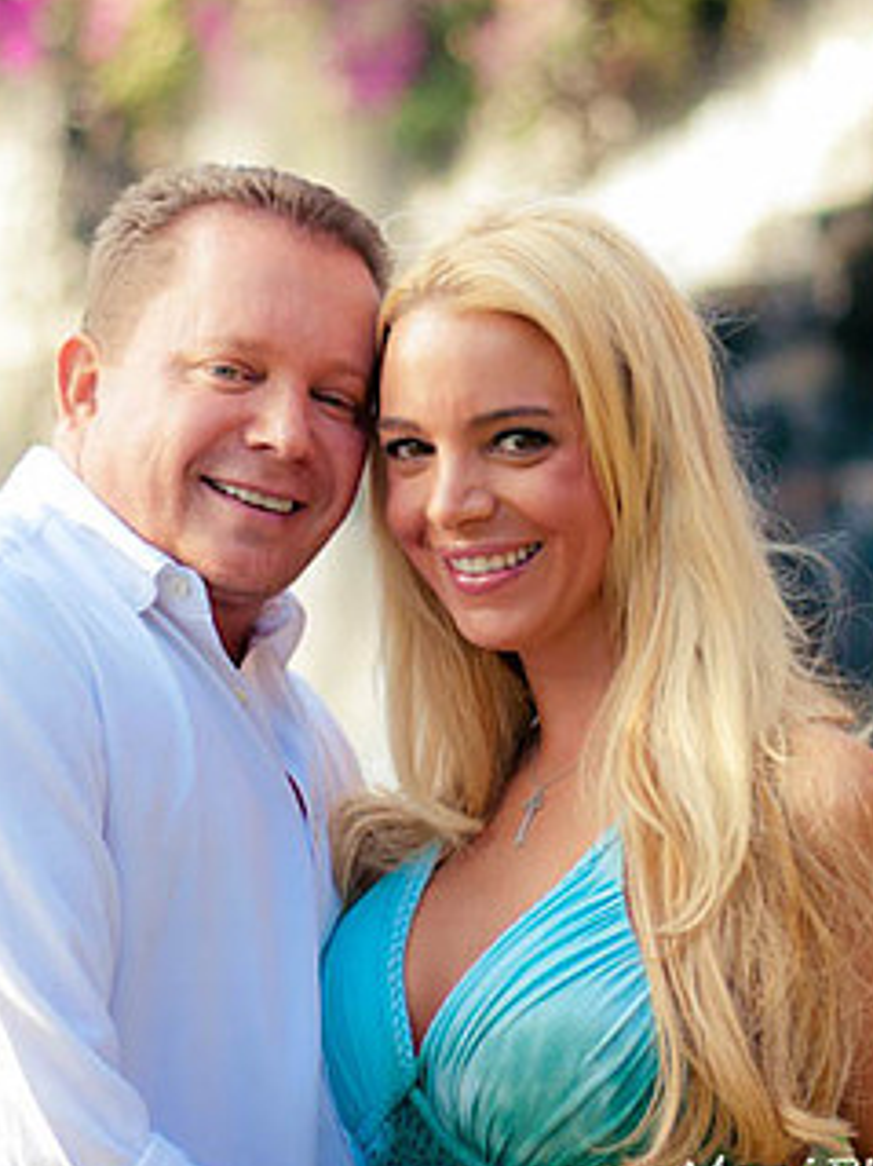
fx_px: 4408
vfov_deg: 15.1
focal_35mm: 131
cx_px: 380
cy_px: 521
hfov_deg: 11.3
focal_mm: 50
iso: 200
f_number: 1.8
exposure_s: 1/250
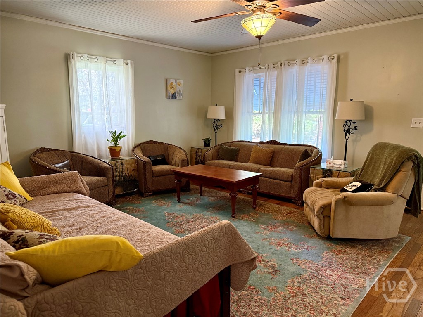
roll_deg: +0.3
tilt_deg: -9.1
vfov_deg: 56.8
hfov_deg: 71.6
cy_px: 158
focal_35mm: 24
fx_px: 293
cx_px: 212
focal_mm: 6.76
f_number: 1.78
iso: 500
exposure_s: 1/60
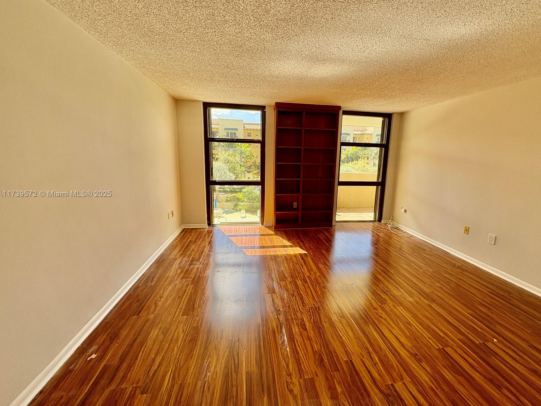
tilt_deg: -8.7
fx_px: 234
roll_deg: -0.9
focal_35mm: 15
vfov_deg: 81.7
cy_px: 194
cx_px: 286
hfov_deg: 98.1
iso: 64
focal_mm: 2.22
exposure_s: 1/267
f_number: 2.2
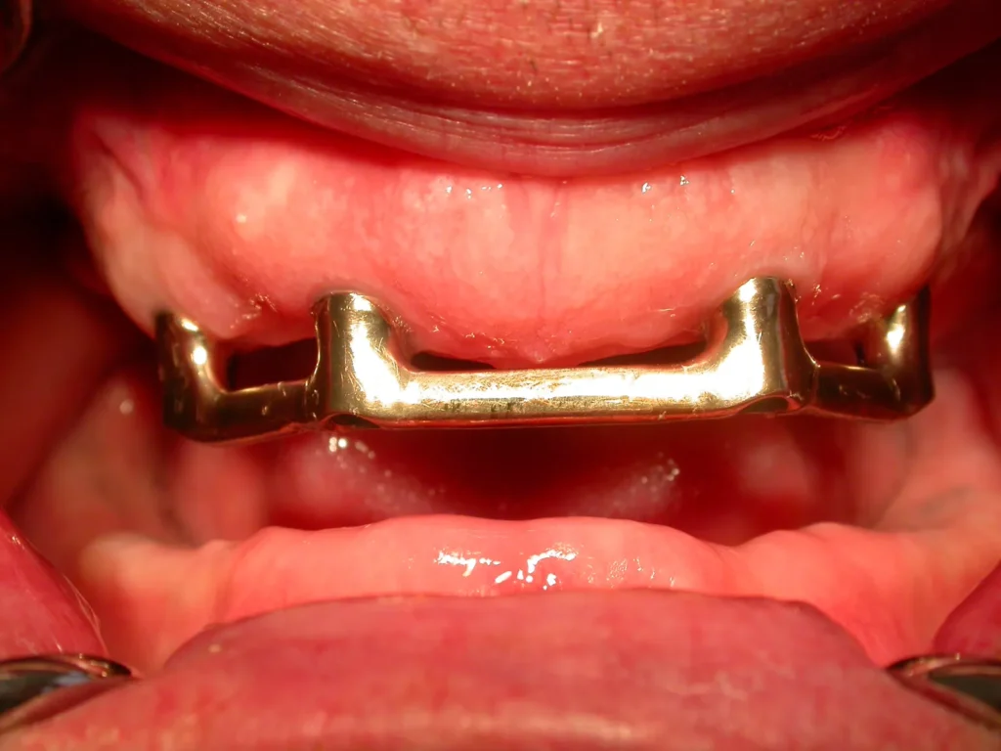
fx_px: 2256
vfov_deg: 18.9
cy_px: 376
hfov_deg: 25.0
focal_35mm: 78
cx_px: 500
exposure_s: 1/152
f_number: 6.3
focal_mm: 16.2
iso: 100
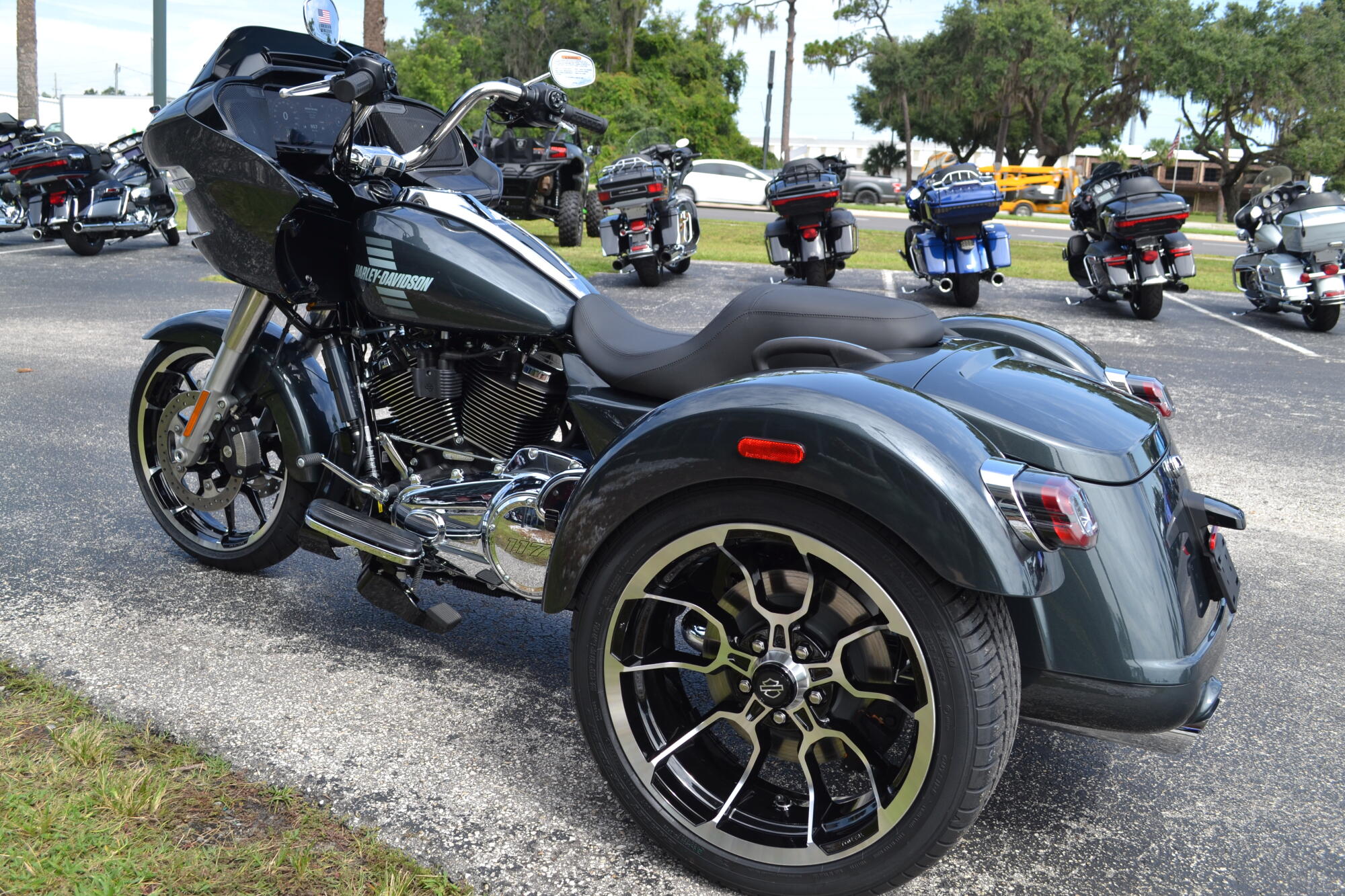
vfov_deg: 40.0
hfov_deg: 57.2
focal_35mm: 33
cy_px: 448
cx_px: 672
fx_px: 1233
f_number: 6.3
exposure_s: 1/160
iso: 100
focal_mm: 22
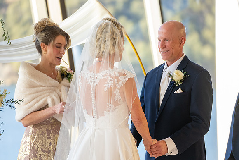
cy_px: 89
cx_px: 120
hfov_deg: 12.5
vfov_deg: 8.4
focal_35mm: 164
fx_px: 1090
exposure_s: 1/320
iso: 800
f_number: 2.8
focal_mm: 138
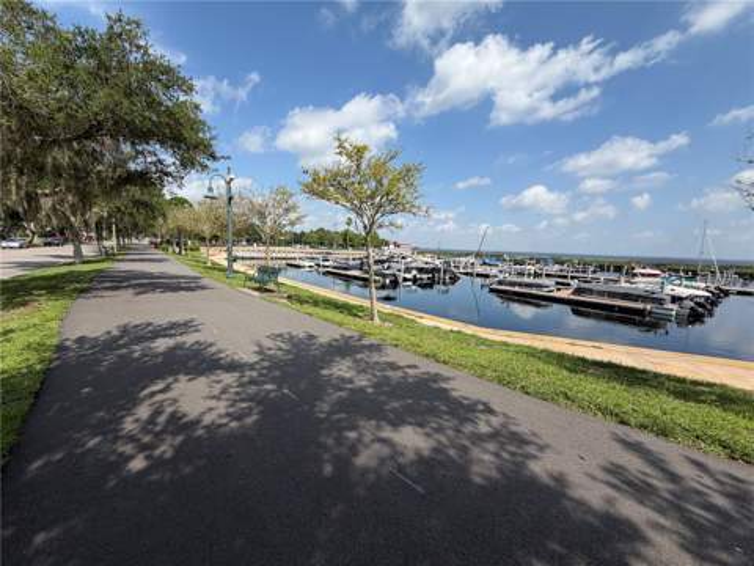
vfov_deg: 85.7
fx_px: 305
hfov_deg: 102.1
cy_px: 283
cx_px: 377
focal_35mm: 14
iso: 20
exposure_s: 1/809
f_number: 2.2
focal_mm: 2.22
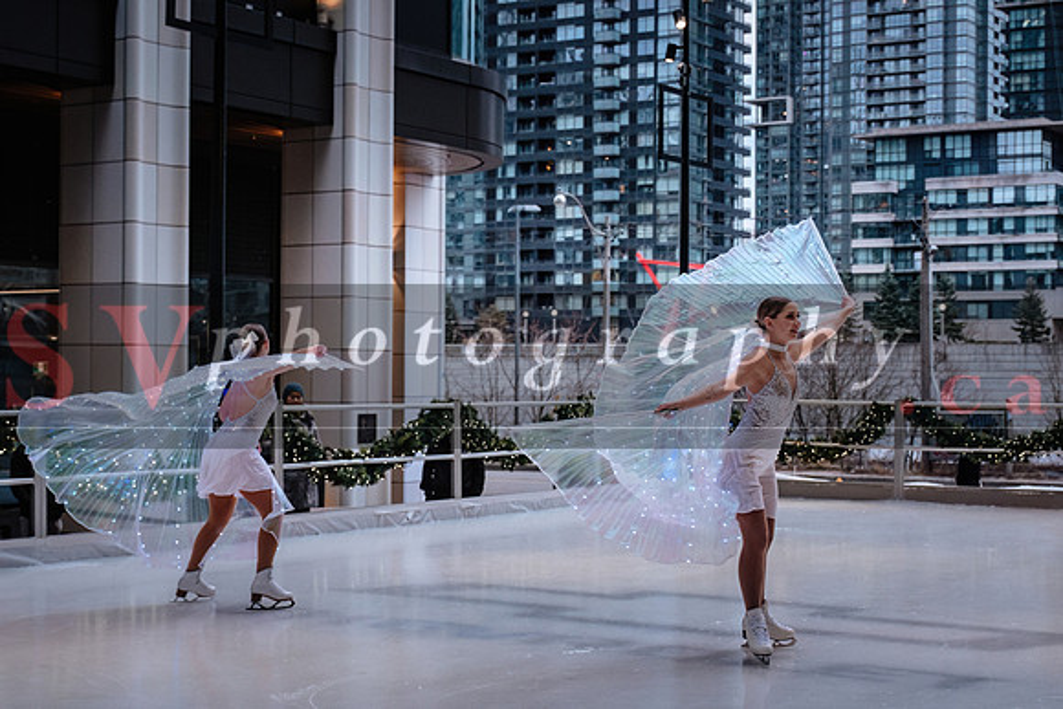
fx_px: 1711
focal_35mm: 58
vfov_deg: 23.4
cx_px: 535
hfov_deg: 34.5
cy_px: 369
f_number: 2.8
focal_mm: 30.2
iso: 1000
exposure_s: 1/500
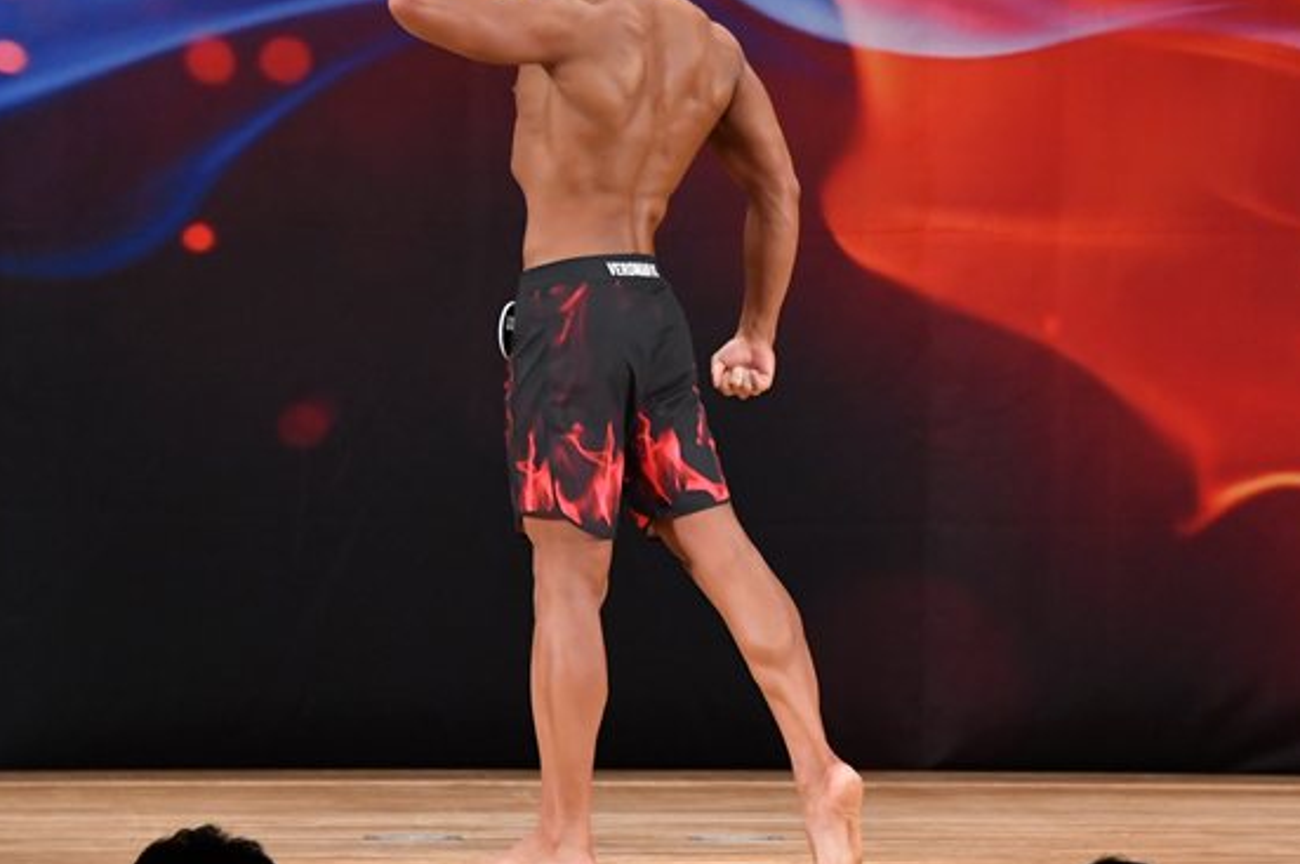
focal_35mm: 316
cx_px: 738
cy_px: 348
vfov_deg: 4.3
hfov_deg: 6.5
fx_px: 11401
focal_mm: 150
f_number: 5.6
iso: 3200
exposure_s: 1/400
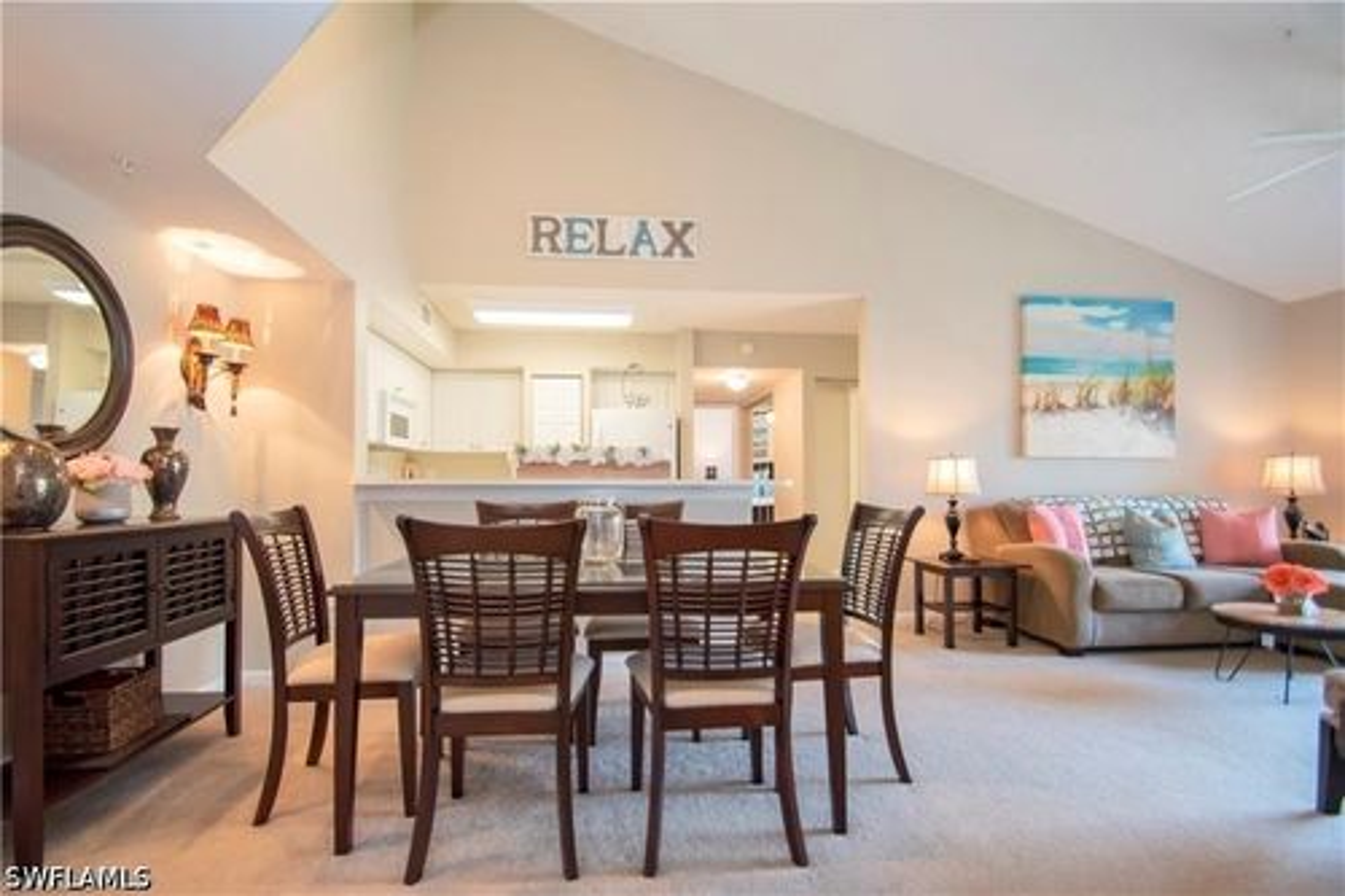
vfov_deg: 77.3
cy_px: 448
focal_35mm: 15
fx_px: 560
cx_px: 672
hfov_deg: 100.4
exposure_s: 1/60
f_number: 4
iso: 800
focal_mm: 10
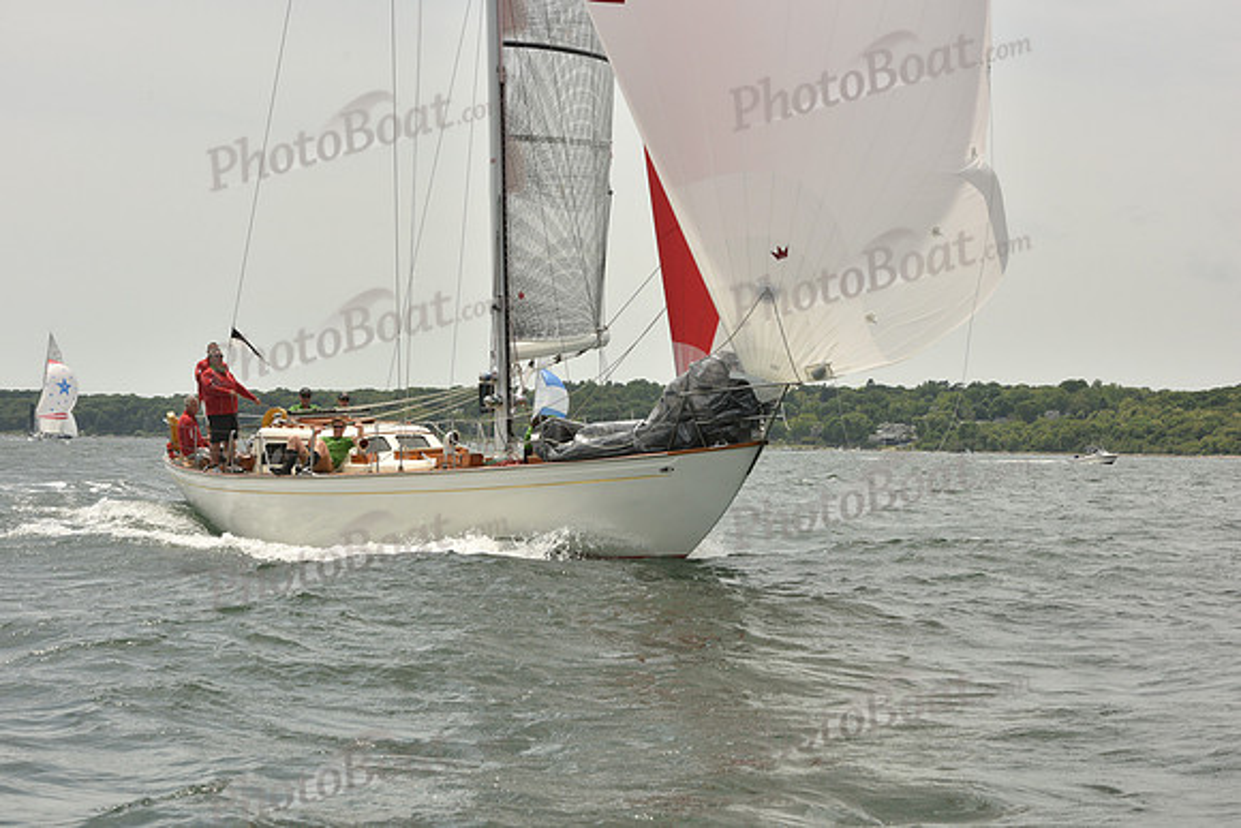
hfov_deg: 28.8
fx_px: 2414
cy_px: 414
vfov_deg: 19.5
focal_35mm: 70
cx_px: 620
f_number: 11
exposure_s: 1/1000
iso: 400
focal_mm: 70
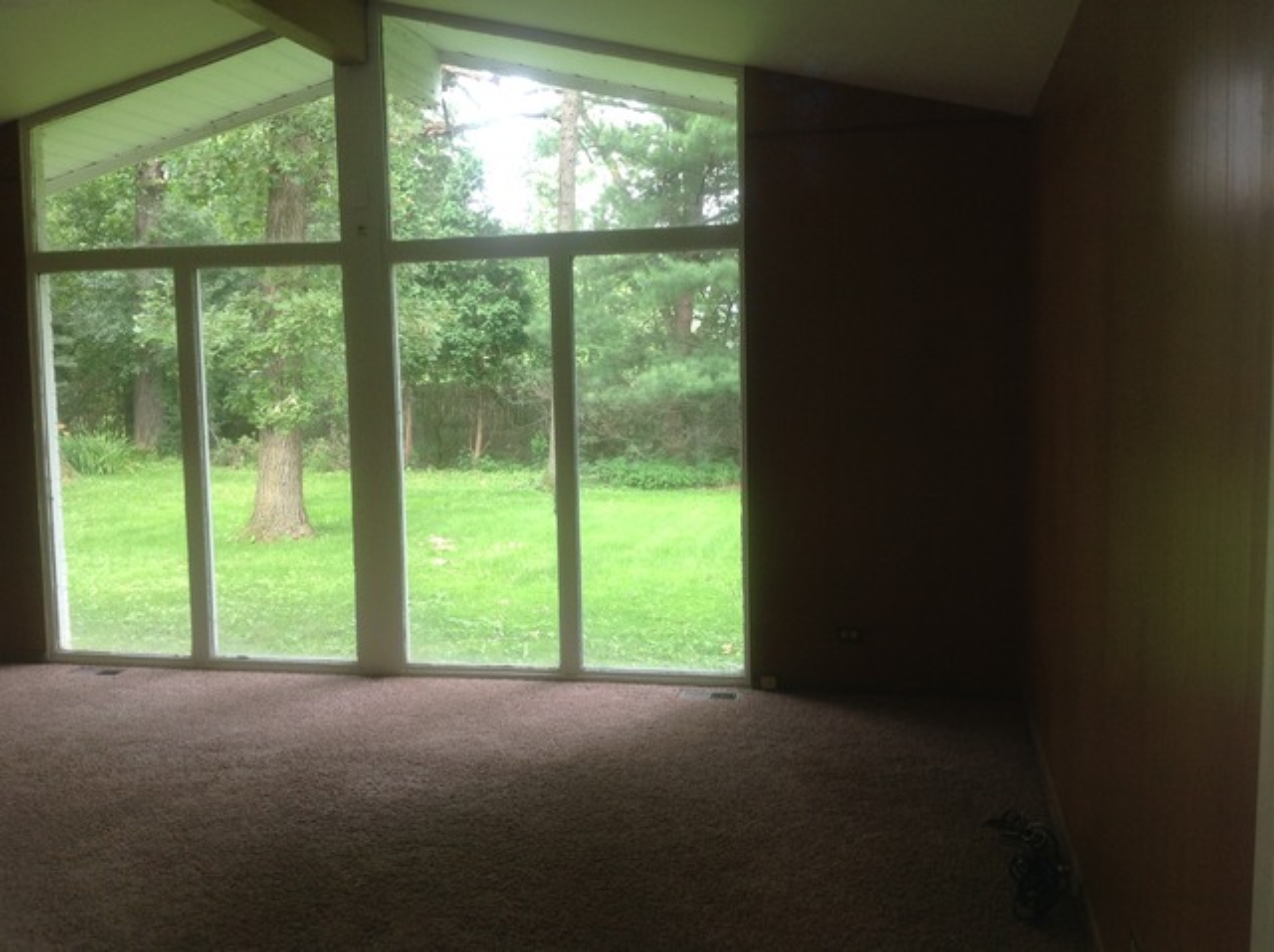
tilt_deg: -4.7
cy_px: 476
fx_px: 1286
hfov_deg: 52.7
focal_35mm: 35
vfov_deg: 40.6
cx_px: 637
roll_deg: +1.6
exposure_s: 1/40
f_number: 2.4
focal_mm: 4.28
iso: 64
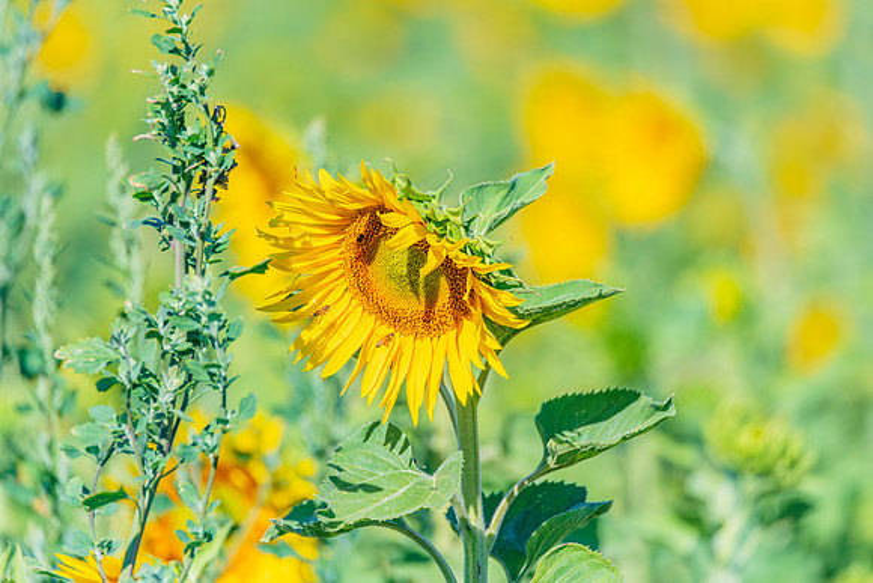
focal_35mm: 600
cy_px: 292
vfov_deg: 2.3
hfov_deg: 3.4
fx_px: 14553
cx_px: 436
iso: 800
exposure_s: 1/3200
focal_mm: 600
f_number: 6.3
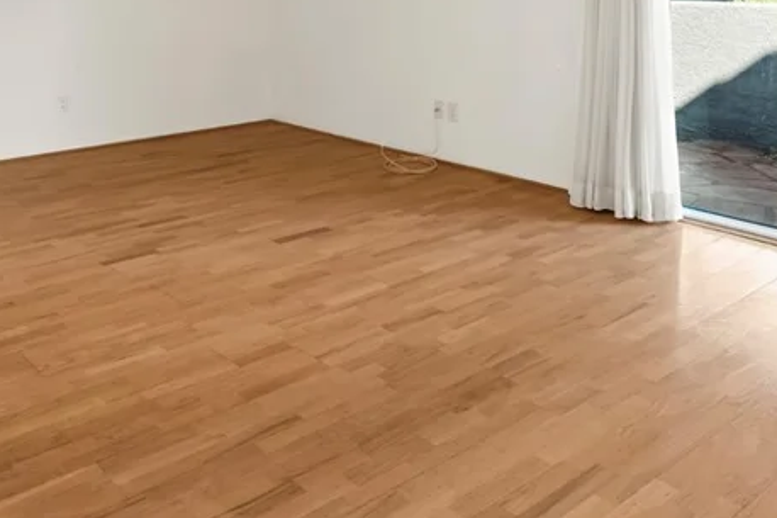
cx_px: 316
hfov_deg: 50.4
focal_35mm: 38
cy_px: -28
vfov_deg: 31.7
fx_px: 820
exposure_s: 1
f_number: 8
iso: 400
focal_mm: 17
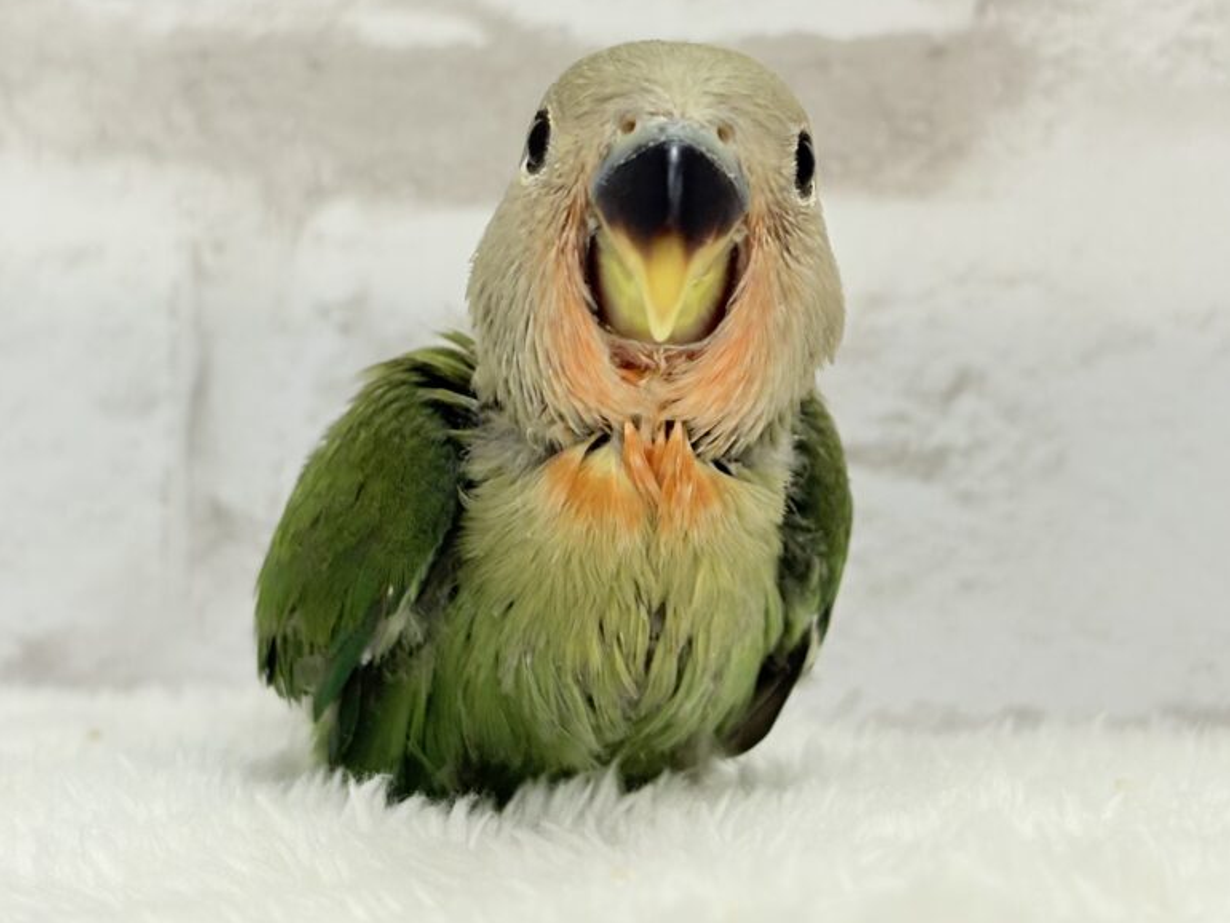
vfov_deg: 18.2
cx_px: 674
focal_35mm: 81
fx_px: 2879
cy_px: 342
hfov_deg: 24.1
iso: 64
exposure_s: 1/100
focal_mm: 5.96
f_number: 1.6
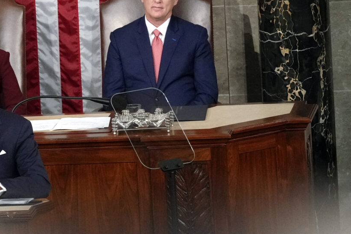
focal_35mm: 417
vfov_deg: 3.3
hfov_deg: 4.9
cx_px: 37
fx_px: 4065
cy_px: 214
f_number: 6.3
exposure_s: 1/250
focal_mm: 133
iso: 4000
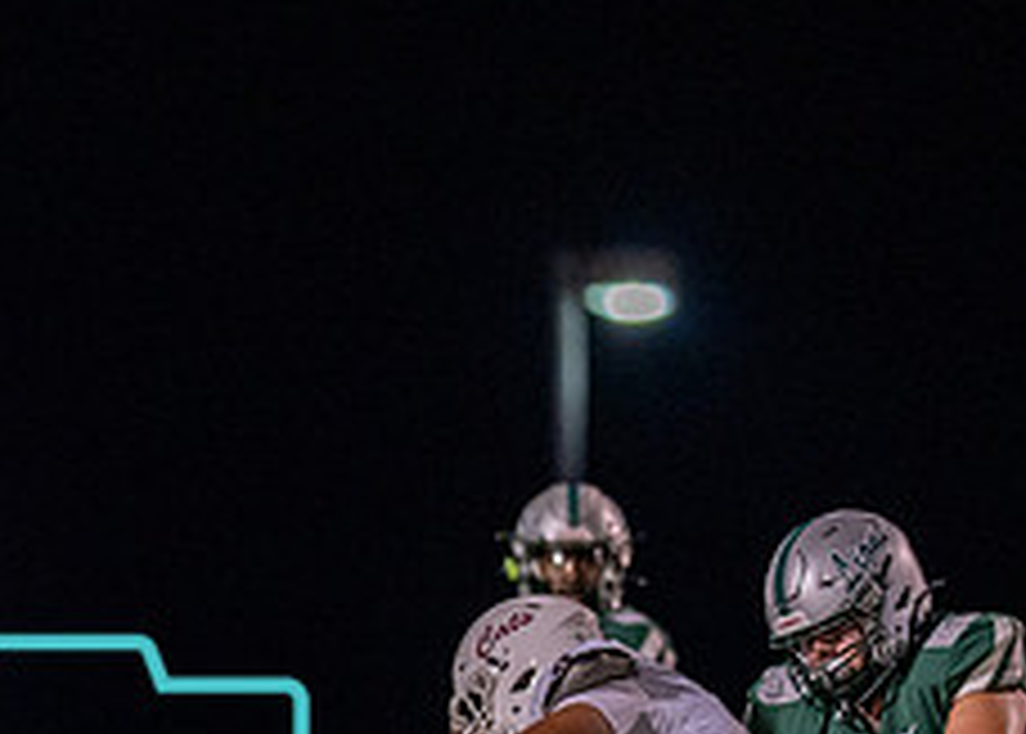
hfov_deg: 3.9
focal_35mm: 512
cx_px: -400
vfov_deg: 2.8
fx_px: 14924
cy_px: 885
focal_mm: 135
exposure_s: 1/1000
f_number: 1.8
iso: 1600
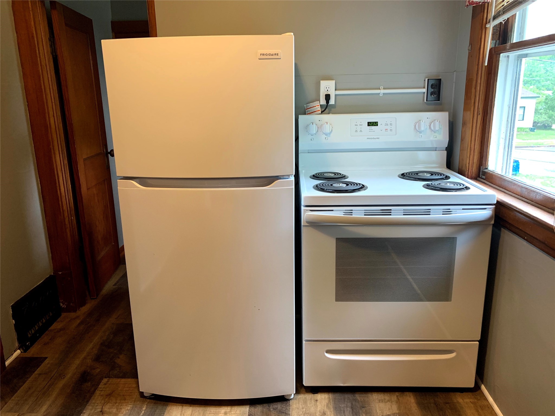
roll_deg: +0.9
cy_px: 208
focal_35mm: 26
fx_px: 417
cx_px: 278
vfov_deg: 53.1
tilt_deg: -13.4
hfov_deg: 67.3
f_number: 1.8
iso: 160
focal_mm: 4.25
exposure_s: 1/60
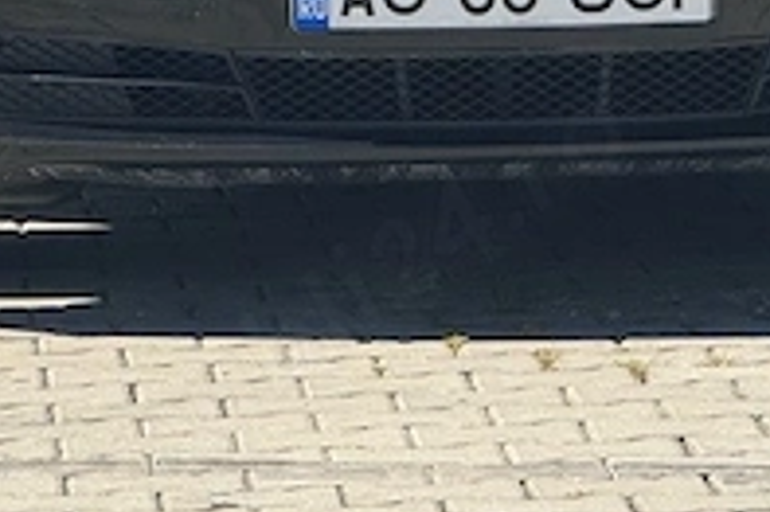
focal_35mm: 381
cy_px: -301
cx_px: 528
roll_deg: +1.0
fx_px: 8142
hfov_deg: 5.4
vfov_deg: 3.6
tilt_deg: -3.8
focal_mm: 15.66
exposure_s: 1/891
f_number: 2.8
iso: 50
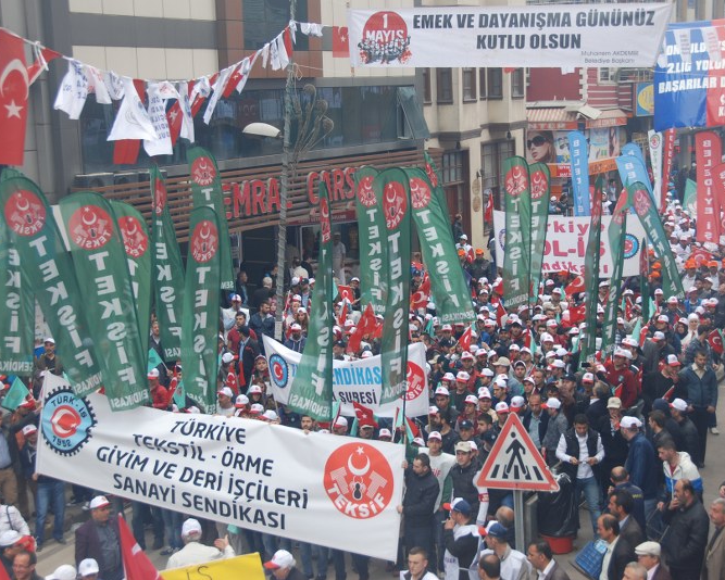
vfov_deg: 21.6
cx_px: 420
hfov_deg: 26.7
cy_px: 290
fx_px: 1524
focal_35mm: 71
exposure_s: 1/125
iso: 160
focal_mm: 42
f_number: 5.6
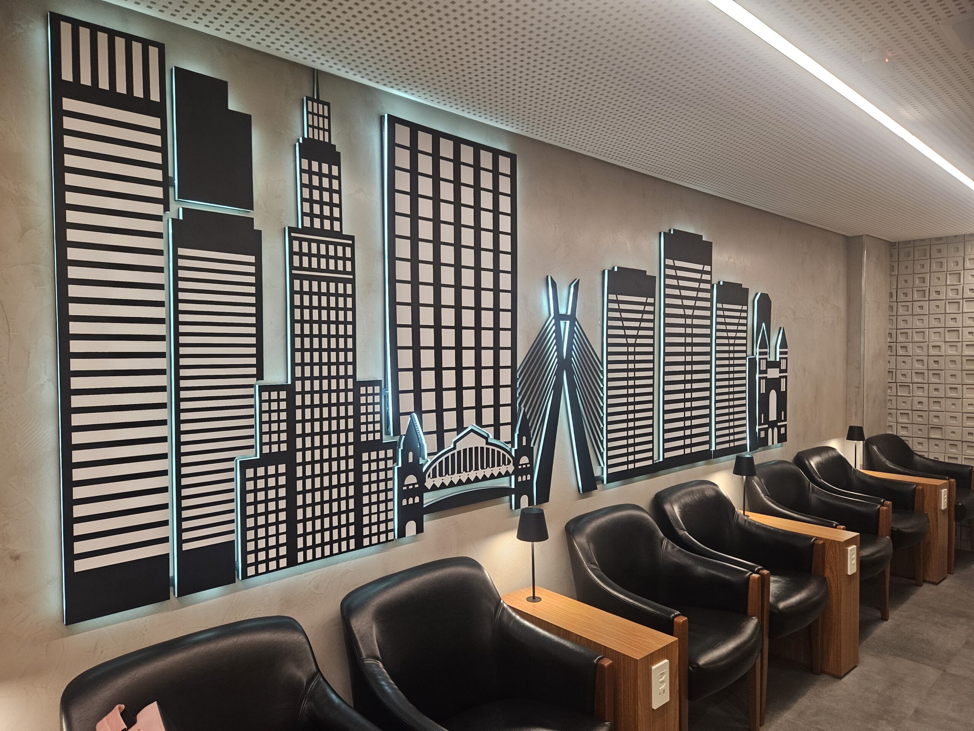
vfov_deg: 58.9
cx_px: 487
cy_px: 366
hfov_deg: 73.9
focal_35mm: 23
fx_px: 647
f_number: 1.8
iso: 320
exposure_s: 1/120
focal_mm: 5.4
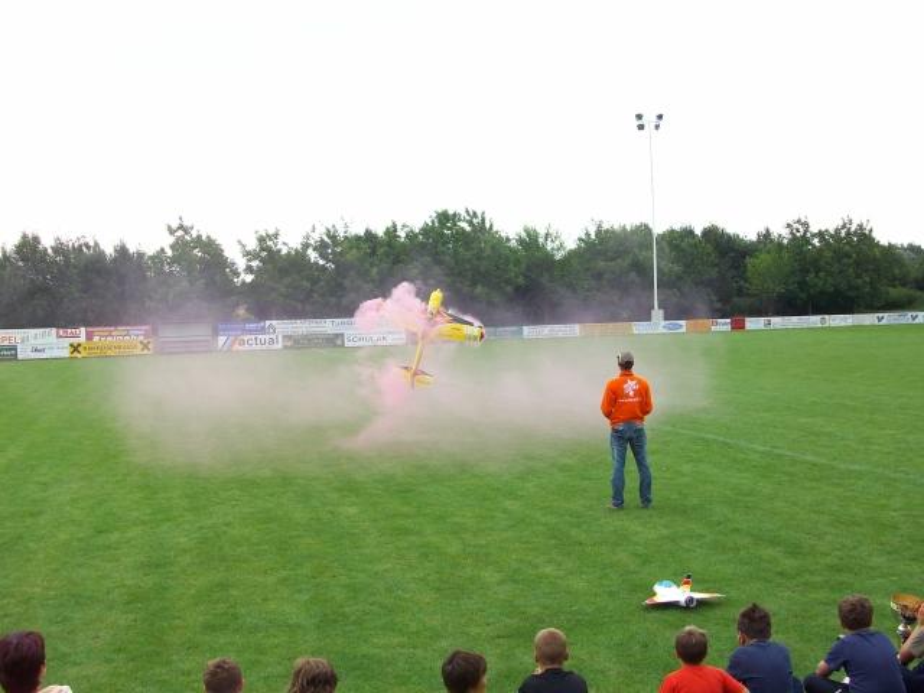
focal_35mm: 42
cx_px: 462
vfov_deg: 34.3
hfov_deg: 44.8
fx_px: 1121
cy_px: 346
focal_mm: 7.1
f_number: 3.2
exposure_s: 1/143
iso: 80
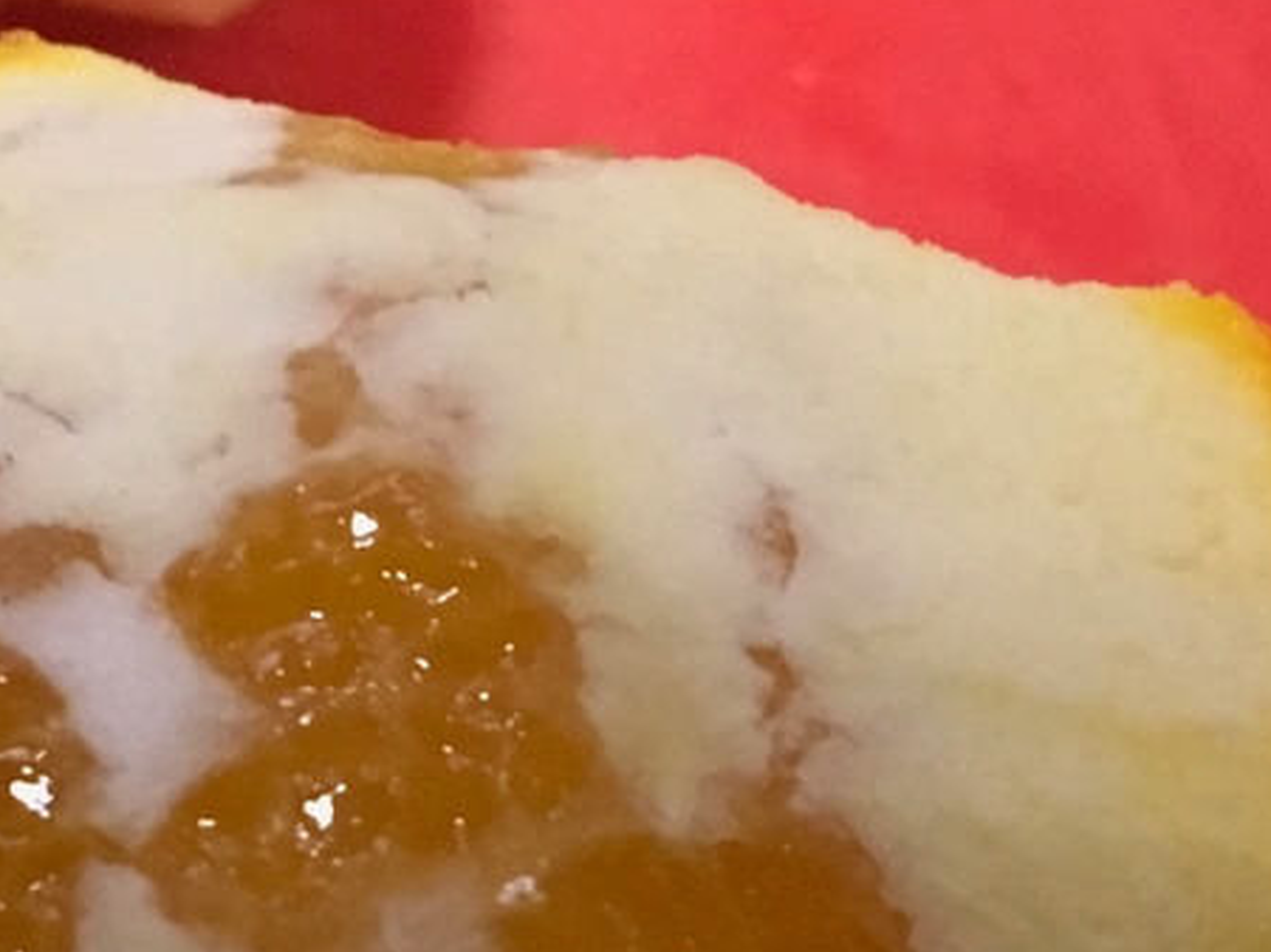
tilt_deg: -63.5
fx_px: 4844
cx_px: 514
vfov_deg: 10.9
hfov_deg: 14.9
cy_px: 1297
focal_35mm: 132
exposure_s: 1/20
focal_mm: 4.15
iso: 200
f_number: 2.2
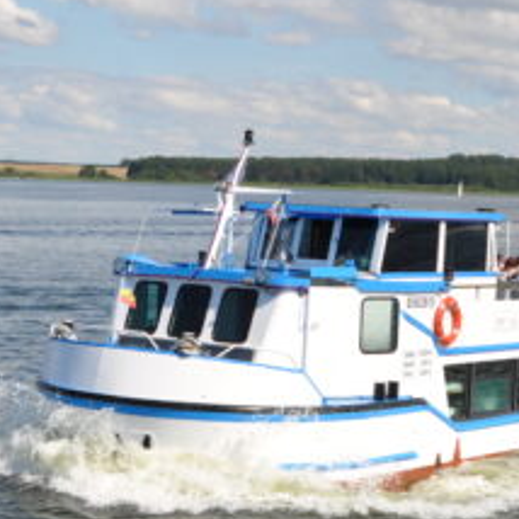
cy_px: 290
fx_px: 1616
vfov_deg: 18.2
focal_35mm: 95
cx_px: 136
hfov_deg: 18.1
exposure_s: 1/400
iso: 200
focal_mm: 25
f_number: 10
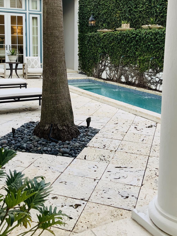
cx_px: 84
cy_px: 79
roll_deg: +0.6
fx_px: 293
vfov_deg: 43.2
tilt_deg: -6.4
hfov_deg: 33.6
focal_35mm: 43
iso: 25
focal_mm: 3
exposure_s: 1/120
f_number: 1.8
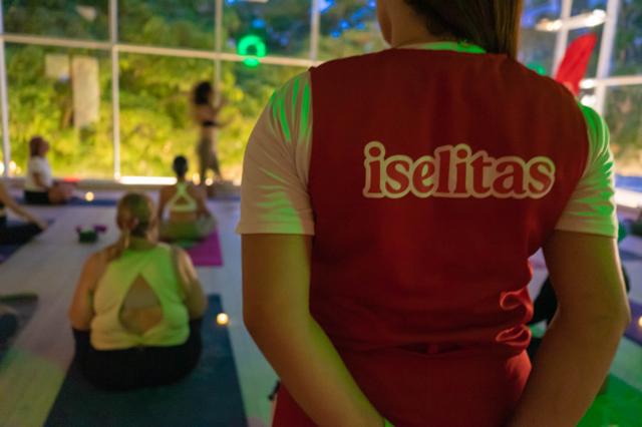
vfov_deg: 46.4
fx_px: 499
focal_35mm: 28
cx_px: 321
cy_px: 214
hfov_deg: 65.5
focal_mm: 28
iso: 6400
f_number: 3.5
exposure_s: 1/5
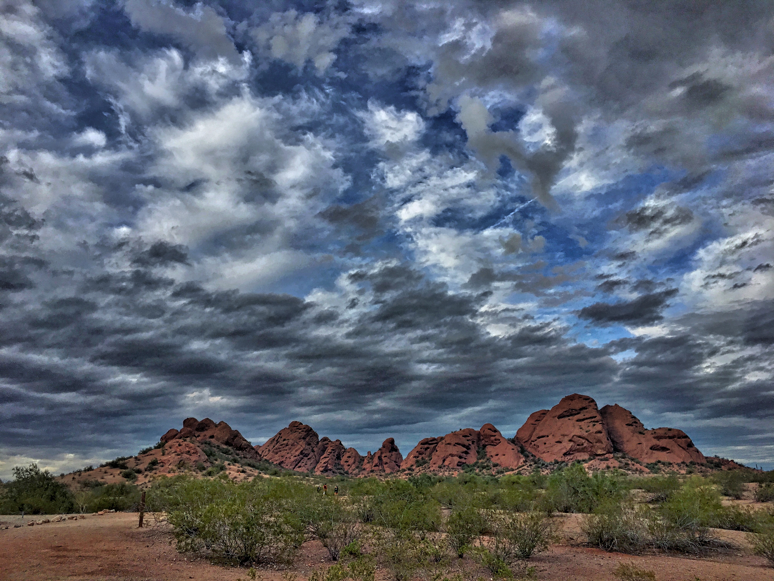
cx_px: 387
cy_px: 290
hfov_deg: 61.7
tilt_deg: +17.8
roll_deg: +1.1
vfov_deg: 48.2
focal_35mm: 29
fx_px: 648
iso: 25
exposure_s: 1/587
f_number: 2.2
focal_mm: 4.15
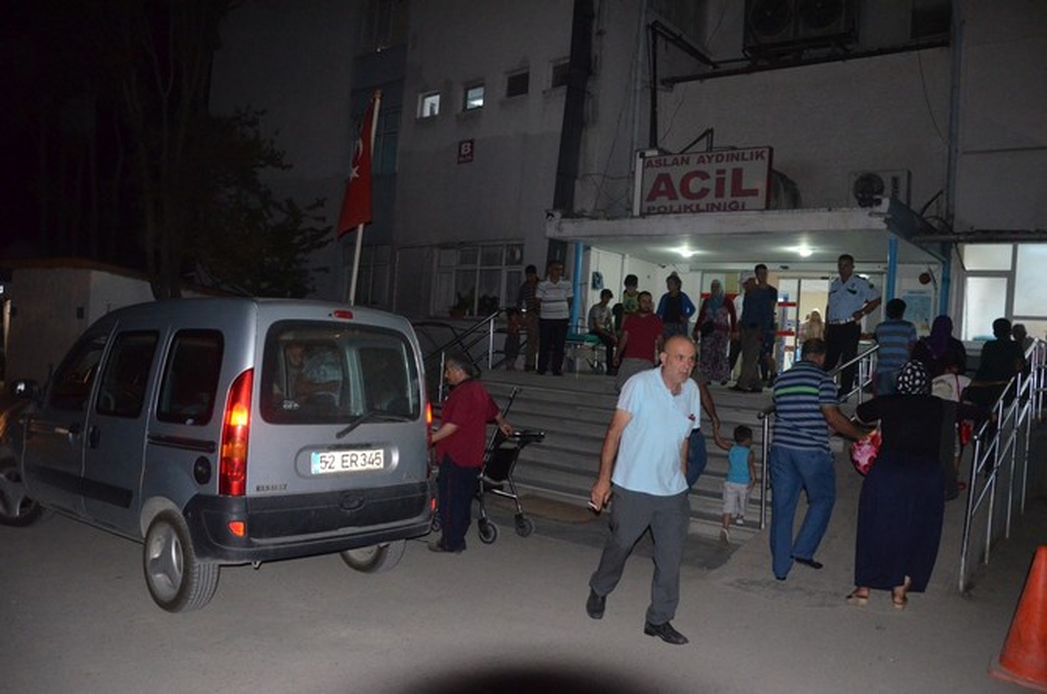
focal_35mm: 27
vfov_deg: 47.8
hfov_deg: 67.5
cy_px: 347
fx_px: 784
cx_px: 524
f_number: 3.5
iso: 3200
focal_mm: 18
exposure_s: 1/60
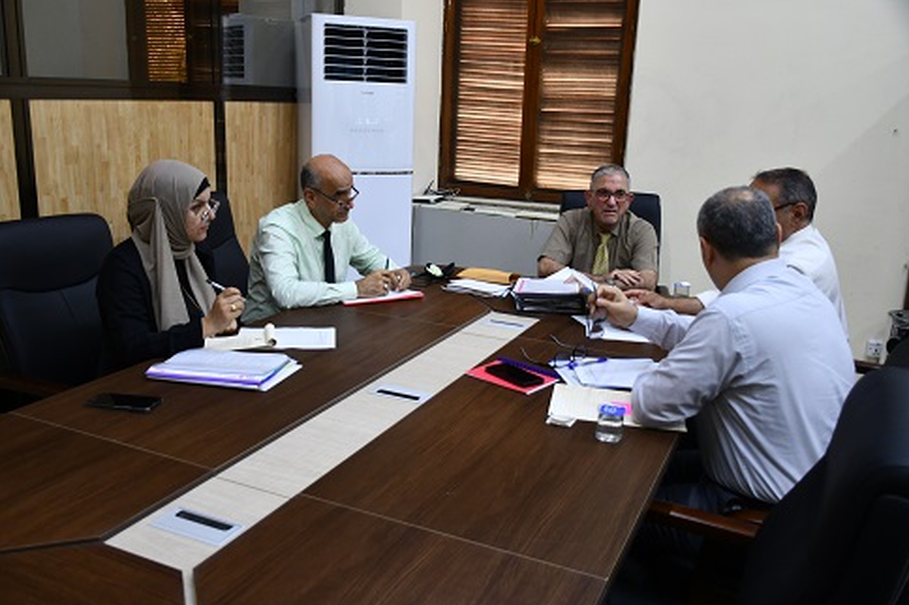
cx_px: 451
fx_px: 782
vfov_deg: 42.3
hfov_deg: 60.3
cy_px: 300
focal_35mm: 31
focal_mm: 20
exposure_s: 1/125
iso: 1000
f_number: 3.5
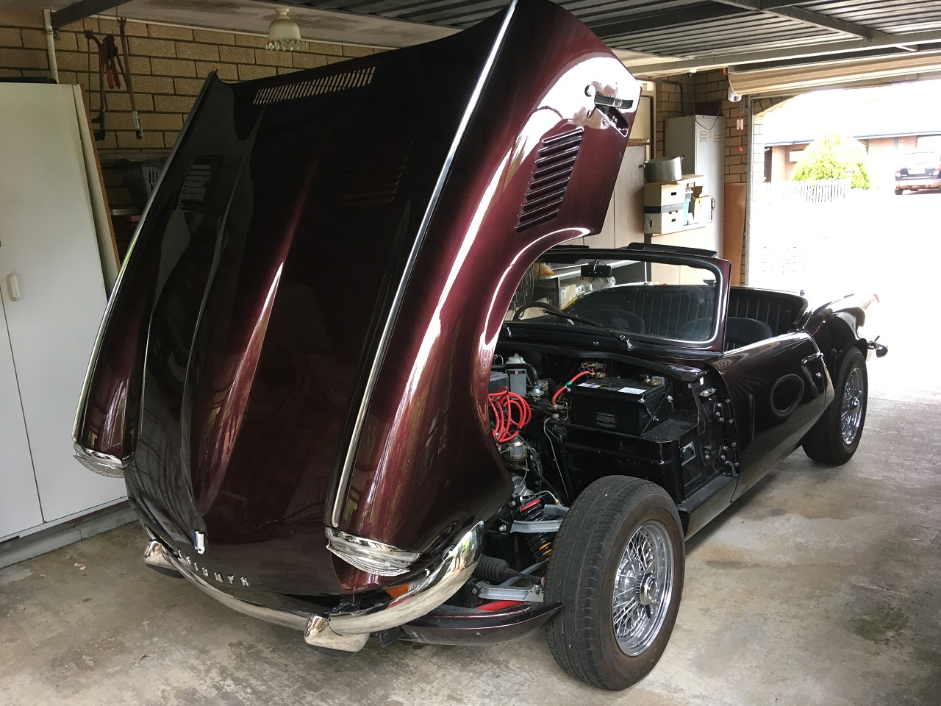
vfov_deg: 48.2
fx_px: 788
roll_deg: +3.1
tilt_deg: -13.8
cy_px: 353
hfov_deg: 61.7
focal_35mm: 29
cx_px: 470
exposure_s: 1/33
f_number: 2.2
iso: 125
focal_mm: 4.15
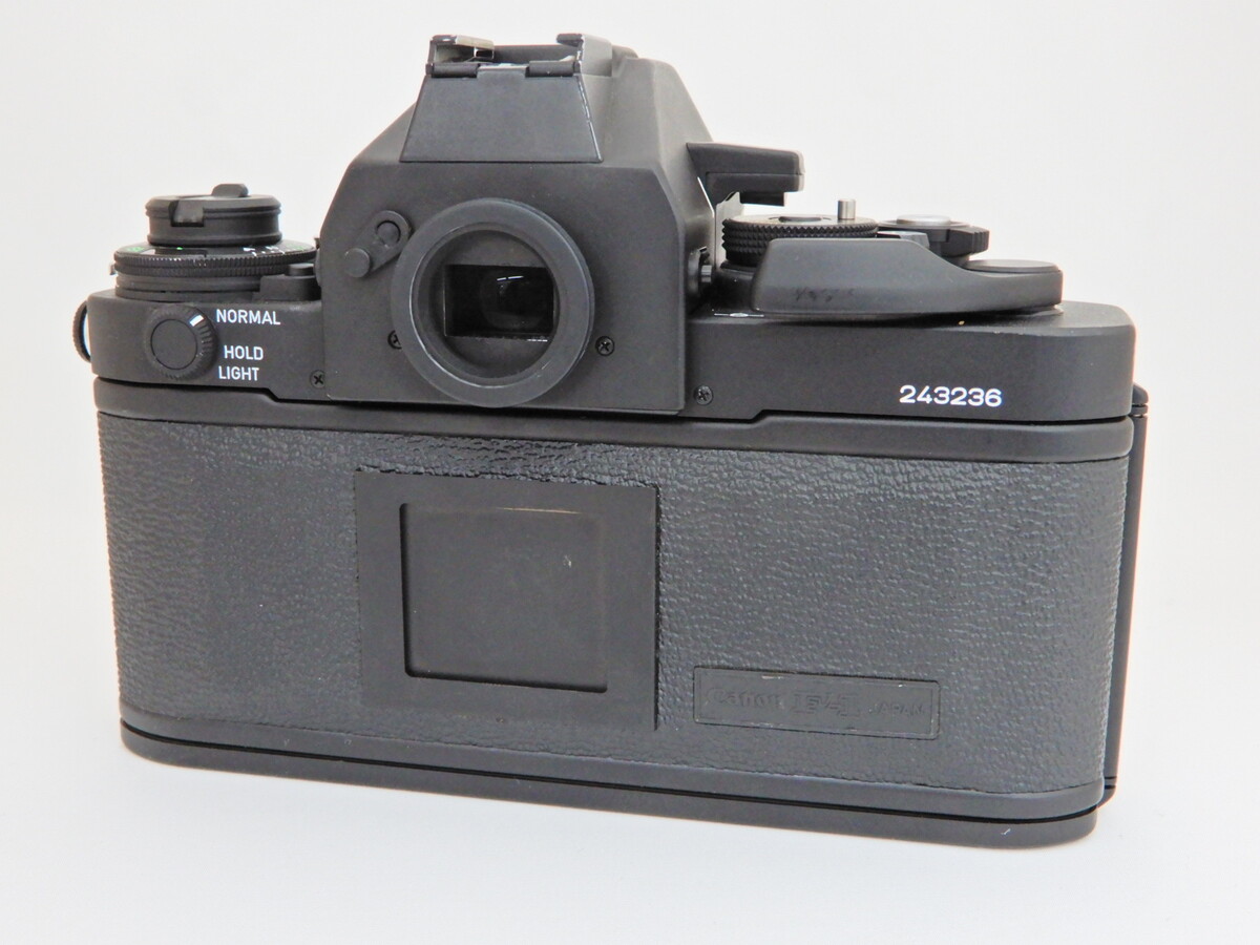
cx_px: 630
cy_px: 472
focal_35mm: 42
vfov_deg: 34.3
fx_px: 1529
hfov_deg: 44.8
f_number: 4
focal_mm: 7.5
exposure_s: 1/30
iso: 400
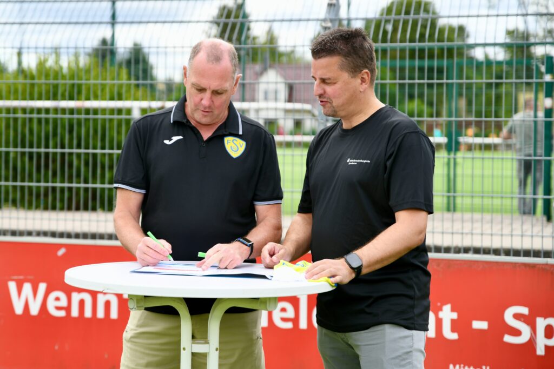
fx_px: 1077
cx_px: 277
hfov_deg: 28.8
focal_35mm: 70
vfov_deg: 19.5
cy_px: 184
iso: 200
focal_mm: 70
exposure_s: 1/1250
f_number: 2.8
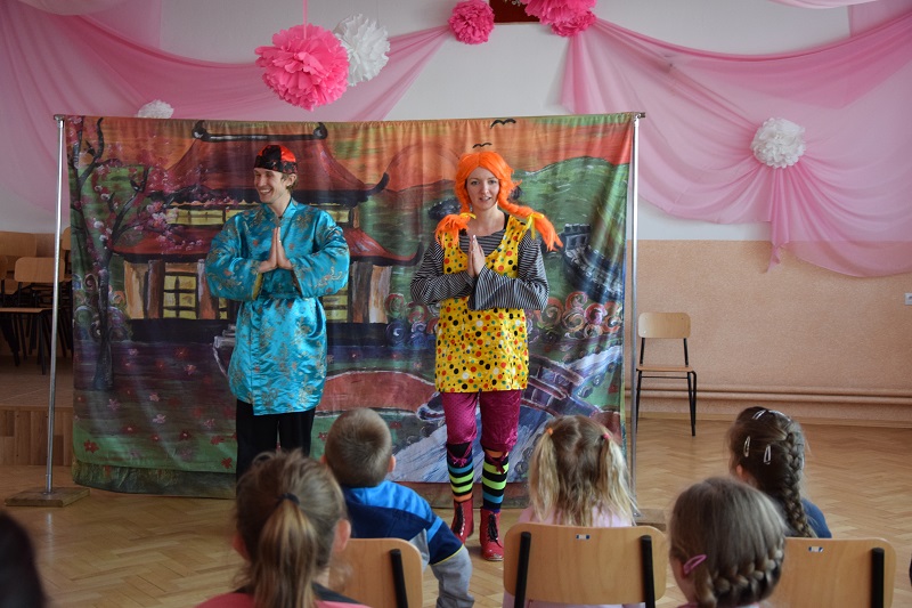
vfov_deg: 26.5
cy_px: 304
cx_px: 456
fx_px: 1292
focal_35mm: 51
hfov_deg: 38.9
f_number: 4.2
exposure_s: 1/60
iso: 1600
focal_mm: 34
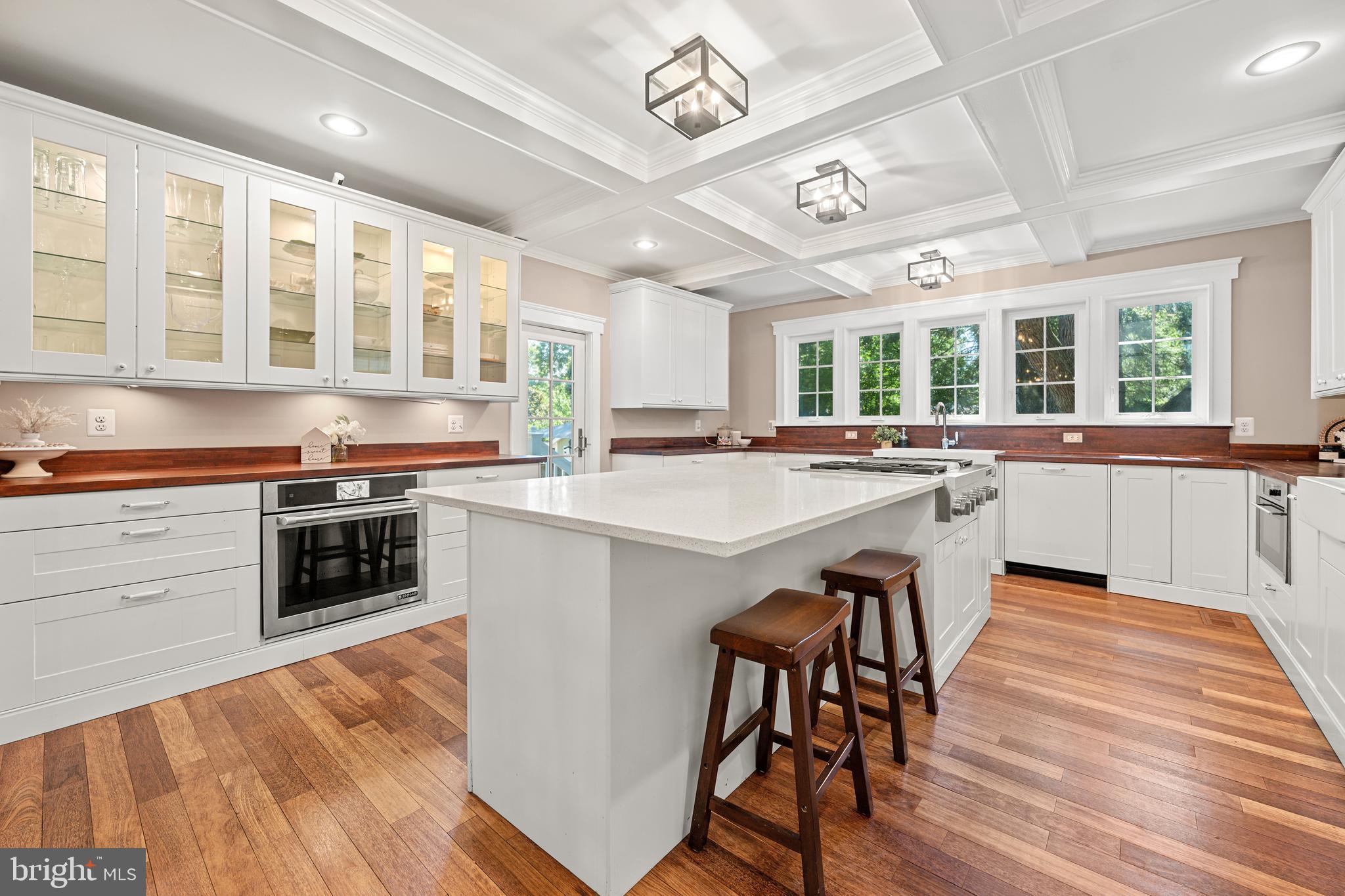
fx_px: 523
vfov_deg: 81.2
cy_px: 448
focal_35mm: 14
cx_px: 672
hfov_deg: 104.3
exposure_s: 1/6
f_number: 5
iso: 100
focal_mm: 14
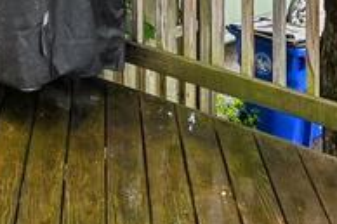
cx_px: -49
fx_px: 973
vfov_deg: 11.2
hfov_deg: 18.8
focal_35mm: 104
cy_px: -295
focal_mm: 14
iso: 110
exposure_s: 1/15
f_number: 8
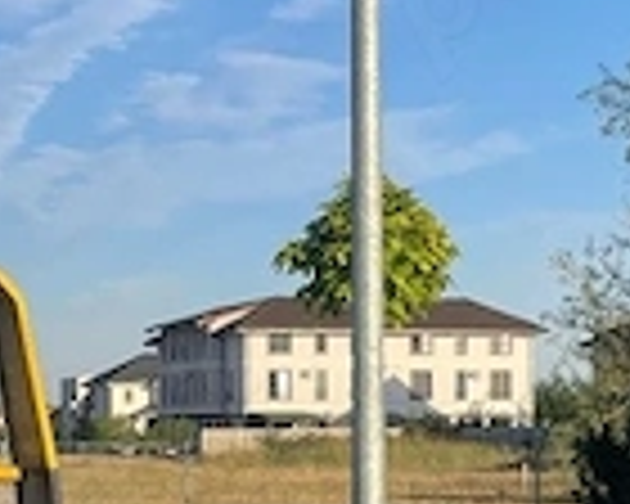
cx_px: 162
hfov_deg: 17.5
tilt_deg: -2.0
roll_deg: -0.2
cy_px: 554
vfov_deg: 13.8
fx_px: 2032
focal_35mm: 109
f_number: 1.6
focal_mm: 4.2
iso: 32
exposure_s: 1/2817
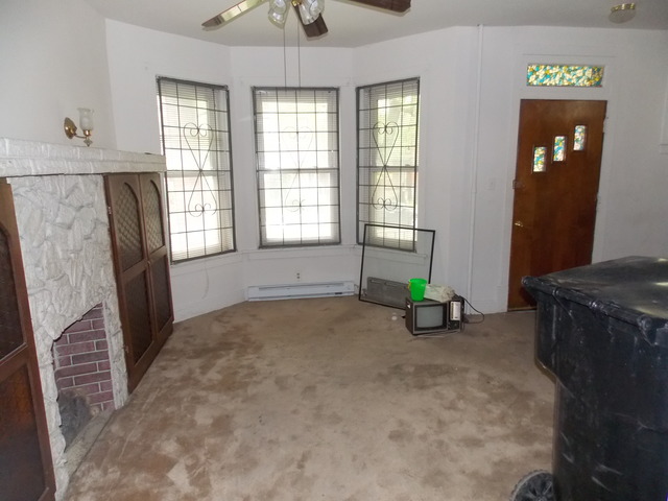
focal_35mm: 23
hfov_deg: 73.9
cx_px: 334
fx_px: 444
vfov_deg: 58.9
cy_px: 250
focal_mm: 4
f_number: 3.1
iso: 400
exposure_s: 1/30
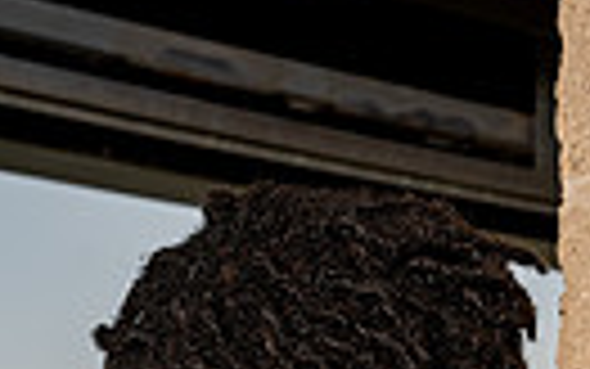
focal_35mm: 186
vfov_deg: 6.6
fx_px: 2992
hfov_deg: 11.2
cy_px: 945
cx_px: 419
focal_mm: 53
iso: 100
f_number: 8
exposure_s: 1/250
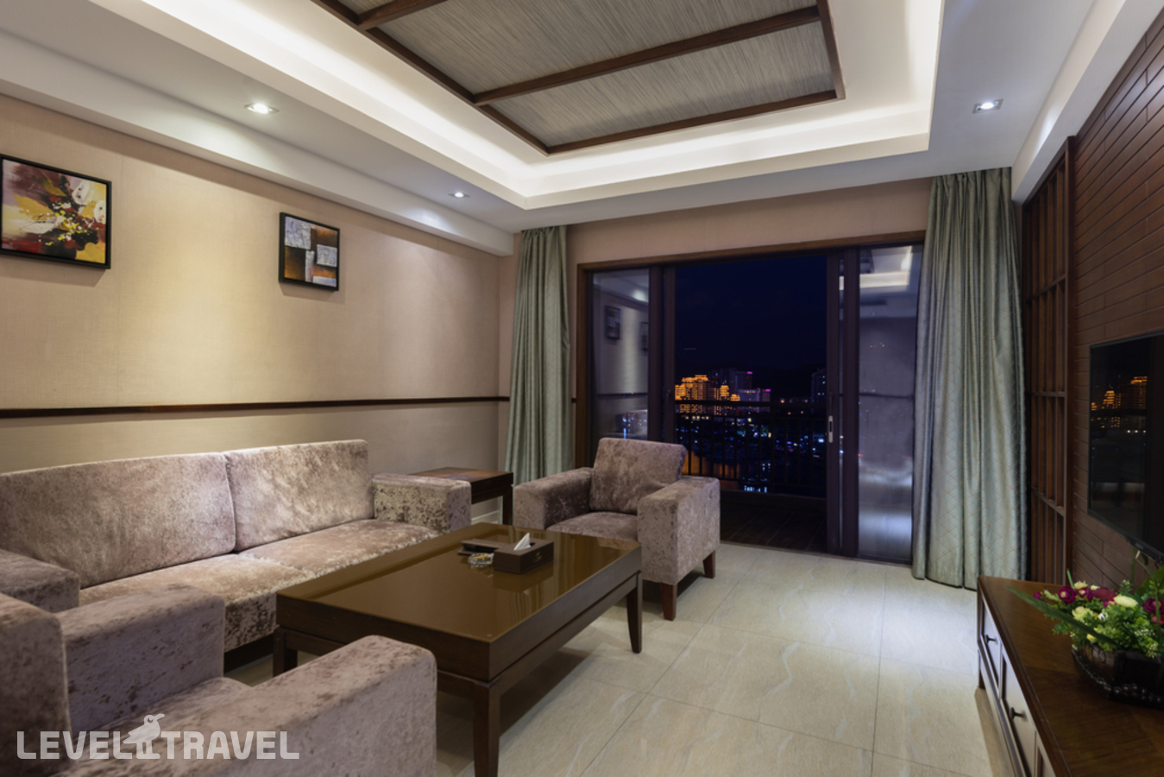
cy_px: 388
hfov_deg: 86.9
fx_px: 614
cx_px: 582
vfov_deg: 64.6
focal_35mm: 19
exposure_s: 5
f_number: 9
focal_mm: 19
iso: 64
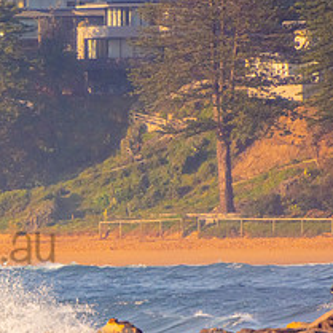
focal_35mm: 1463
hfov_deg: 1.2
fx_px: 15923
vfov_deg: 1.2
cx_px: -113
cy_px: 225
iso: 560
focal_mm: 400
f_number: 5.6
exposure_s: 1/1250
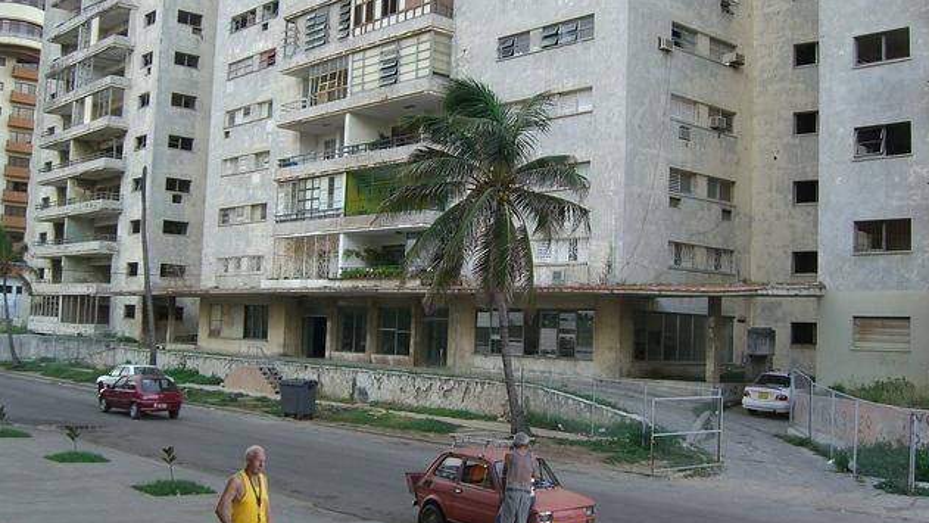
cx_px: 459
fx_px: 1035
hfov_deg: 48.4
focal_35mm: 42
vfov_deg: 28.3
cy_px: 256
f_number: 2.8
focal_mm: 7.9
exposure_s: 1/125
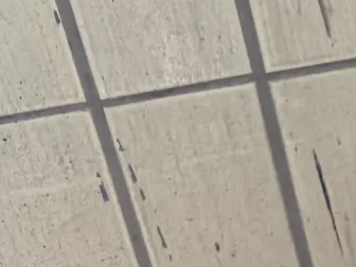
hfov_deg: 11.4
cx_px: 903
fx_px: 1409
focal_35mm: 137
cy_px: 321
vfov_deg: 10.6
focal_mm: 6.76
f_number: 1.78
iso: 200
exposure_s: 1/83
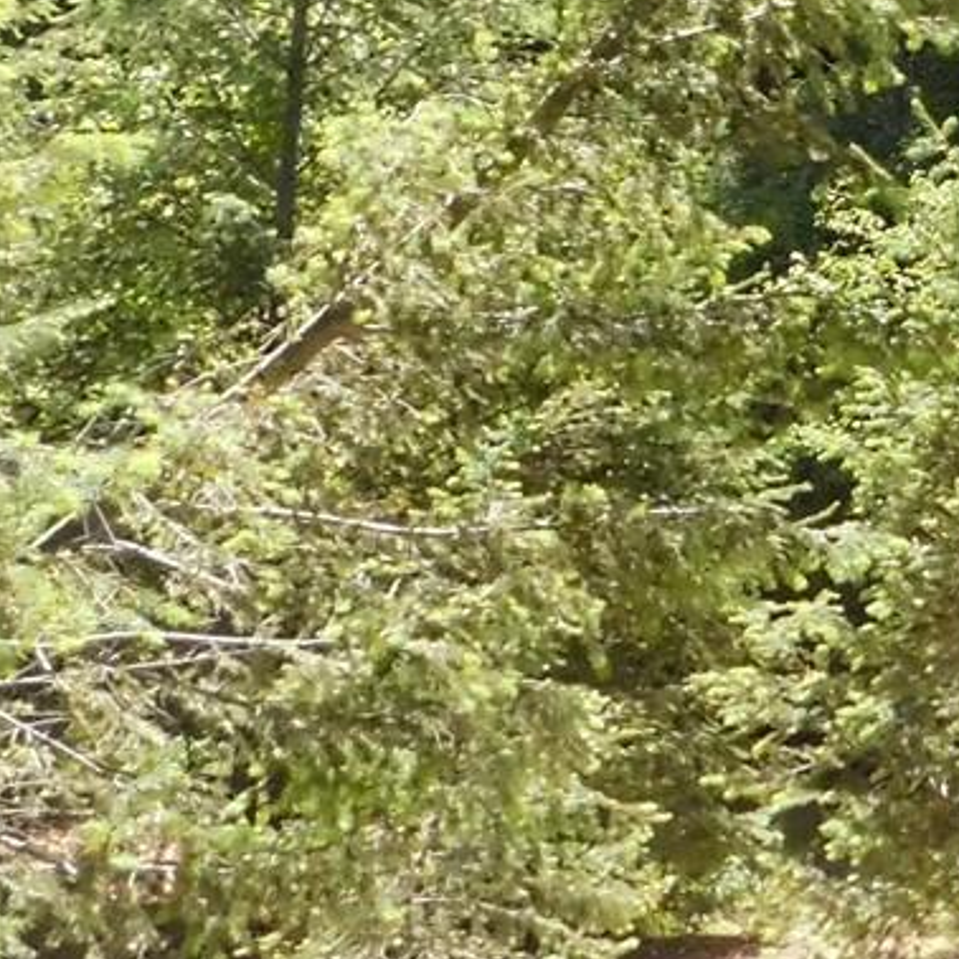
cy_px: -223
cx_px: 1436
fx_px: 2696
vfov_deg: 18.9
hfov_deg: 18.0
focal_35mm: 86
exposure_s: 1/800
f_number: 6
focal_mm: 4
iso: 800
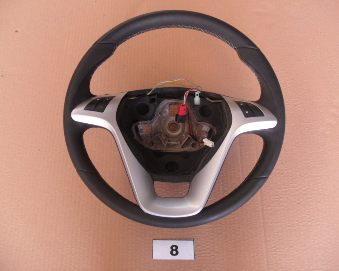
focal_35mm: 37
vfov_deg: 40.1
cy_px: 134
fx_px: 371
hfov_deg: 49.1
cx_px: 170
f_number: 3
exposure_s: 1/10
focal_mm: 6.3
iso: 80
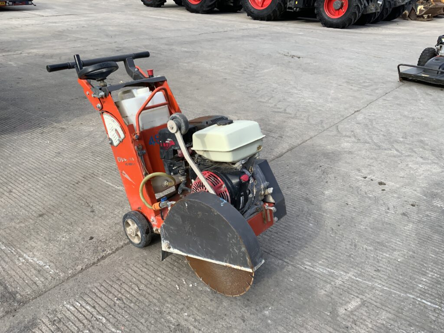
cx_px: 222
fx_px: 372
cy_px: 166
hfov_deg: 61.7
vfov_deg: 48.2
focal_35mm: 29
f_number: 1.8
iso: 16
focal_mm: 3
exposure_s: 1/524
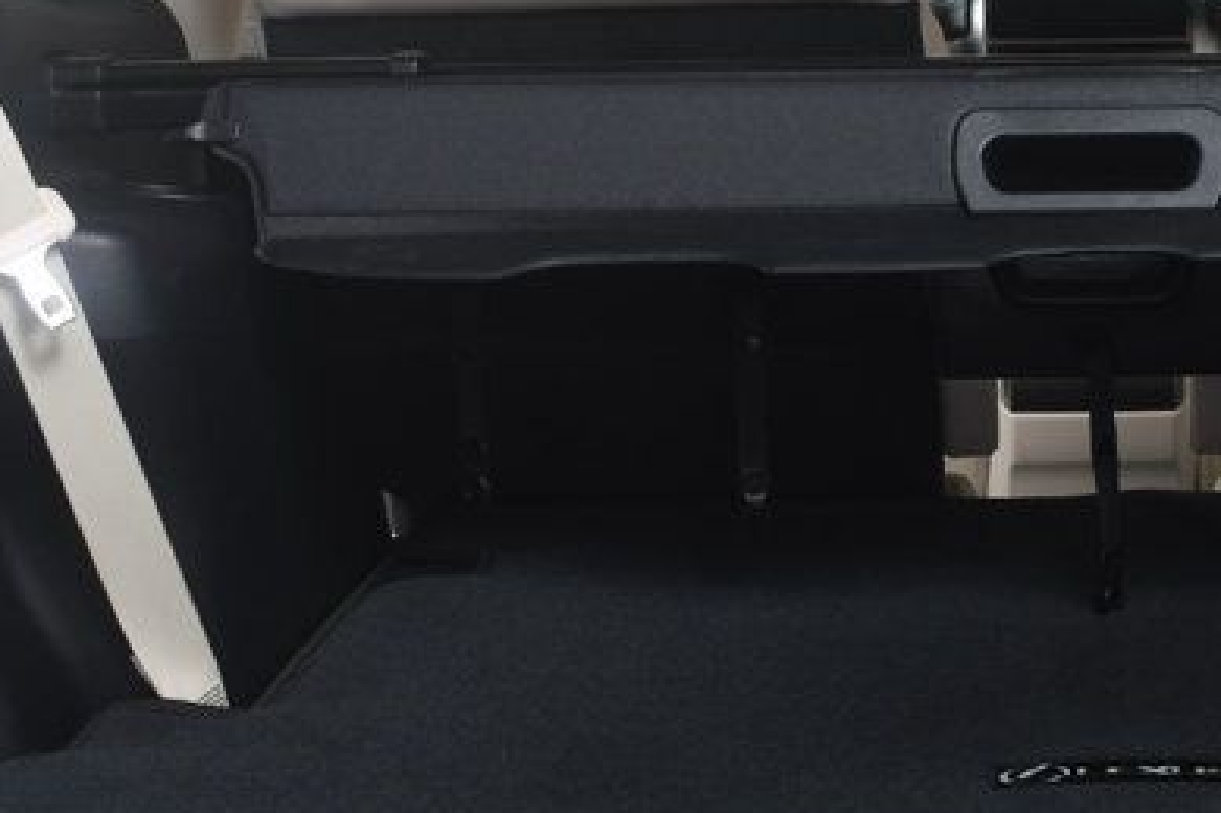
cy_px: 308
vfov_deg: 17.2
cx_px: 1080
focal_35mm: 79
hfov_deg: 25.0
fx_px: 2678
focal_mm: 20
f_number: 6.3
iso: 100
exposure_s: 1/200
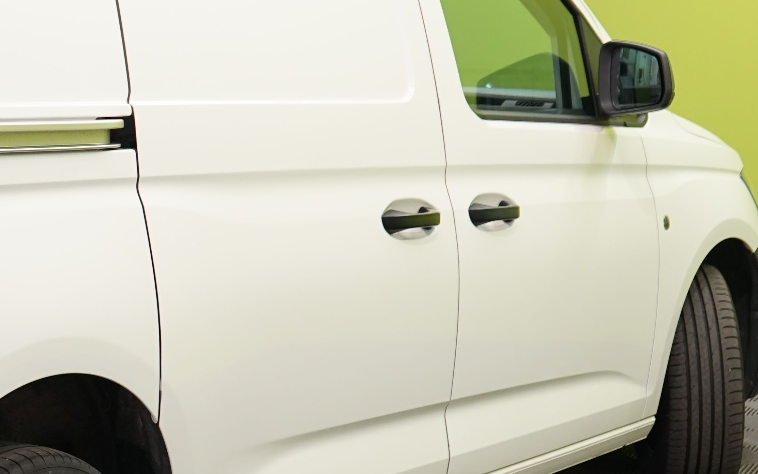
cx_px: -124
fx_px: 1818
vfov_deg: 14.8
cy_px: 244
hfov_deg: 22.0
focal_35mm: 88
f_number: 4.5
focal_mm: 32
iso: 500
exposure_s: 1/40
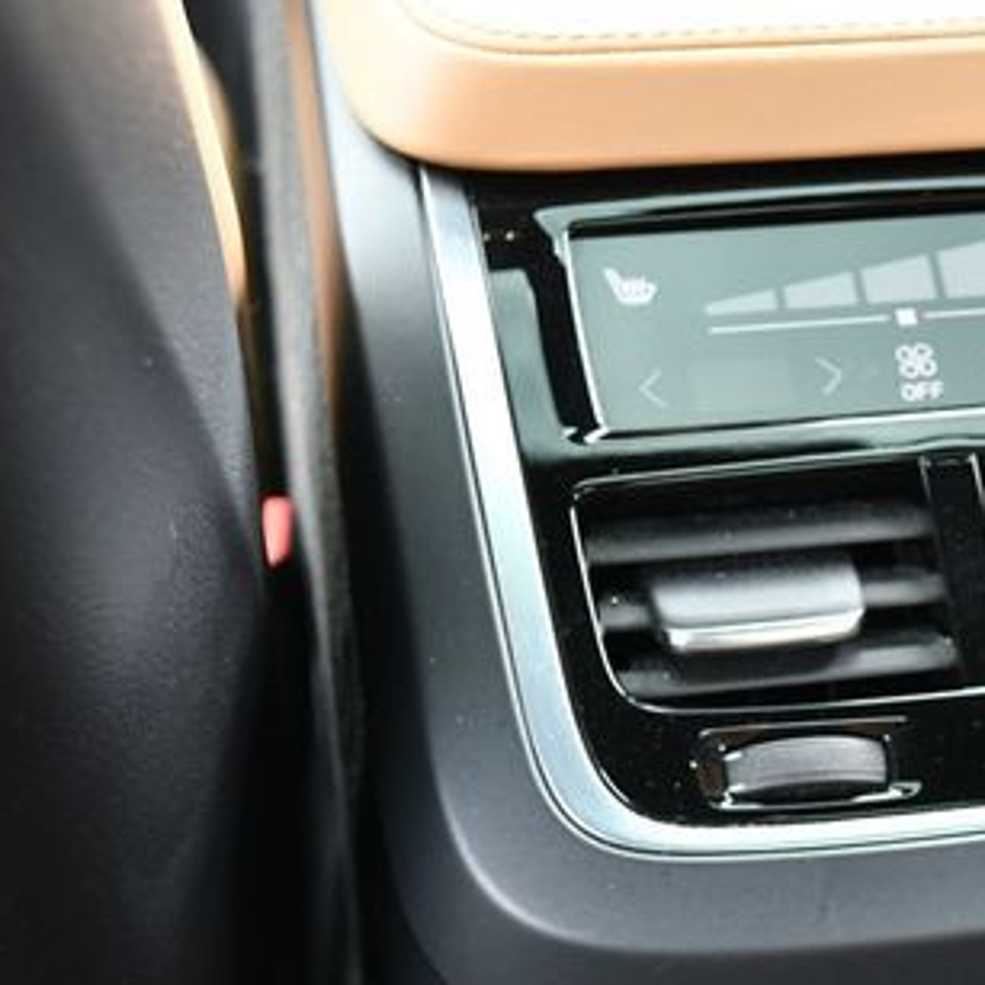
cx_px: 892
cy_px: 574
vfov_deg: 22.2
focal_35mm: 78
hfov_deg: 21.7
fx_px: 2511
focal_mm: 22
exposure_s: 1/200
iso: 800
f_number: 4
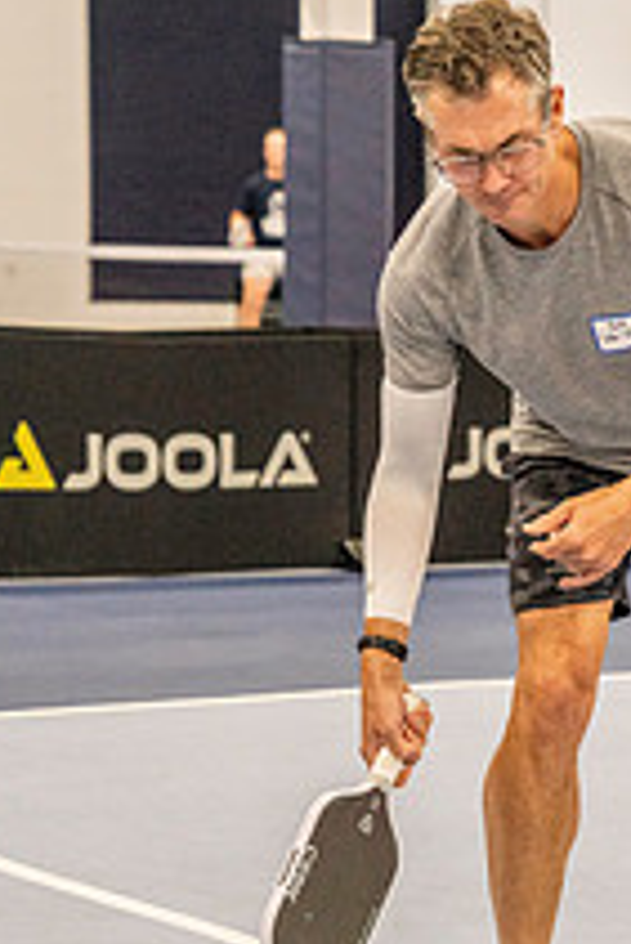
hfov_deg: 9.2
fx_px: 3911
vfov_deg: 13.7
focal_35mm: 149
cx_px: 644
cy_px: 676
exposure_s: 1/640
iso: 5000
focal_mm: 70
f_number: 4
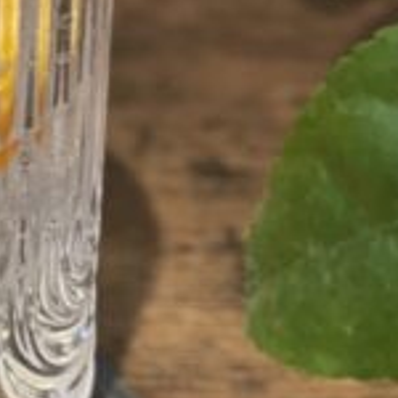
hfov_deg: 8.4
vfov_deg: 8.1
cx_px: -72
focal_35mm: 205
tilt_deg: -52.9
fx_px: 2667
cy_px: 829
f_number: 2
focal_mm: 6
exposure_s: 1/33
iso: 250
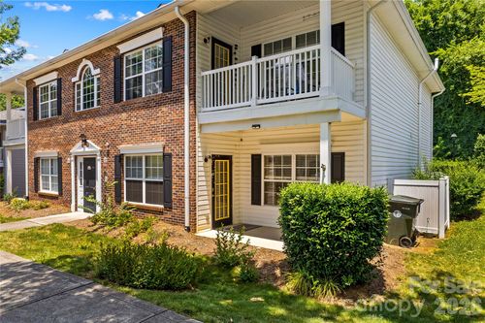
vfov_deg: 57.2
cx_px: 242
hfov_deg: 78.6
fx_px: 296
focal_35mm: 22
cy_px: 162
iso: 110
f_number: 2.8
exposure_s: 1/800
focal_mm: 8.38
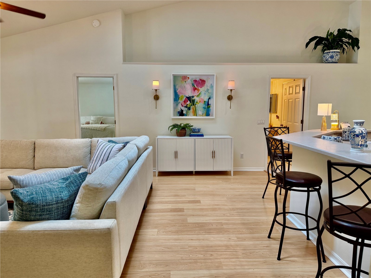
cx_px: 186
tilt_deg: -5.9
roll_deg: -0.4
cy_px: 139
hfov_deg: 71.6
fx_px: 257
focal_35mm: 24
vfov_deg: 56.8
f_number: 1.78
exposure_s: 1/120
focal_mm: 6.76
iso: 200
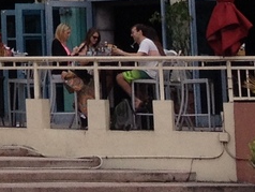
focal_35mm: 235
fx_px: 1733
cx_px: -313
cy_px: -205
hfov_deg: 7.9
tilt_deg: +9.0
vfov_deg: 6.2
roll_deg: +0.9
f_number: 2.4
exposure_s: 1/1151
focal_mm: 4.28
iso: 50
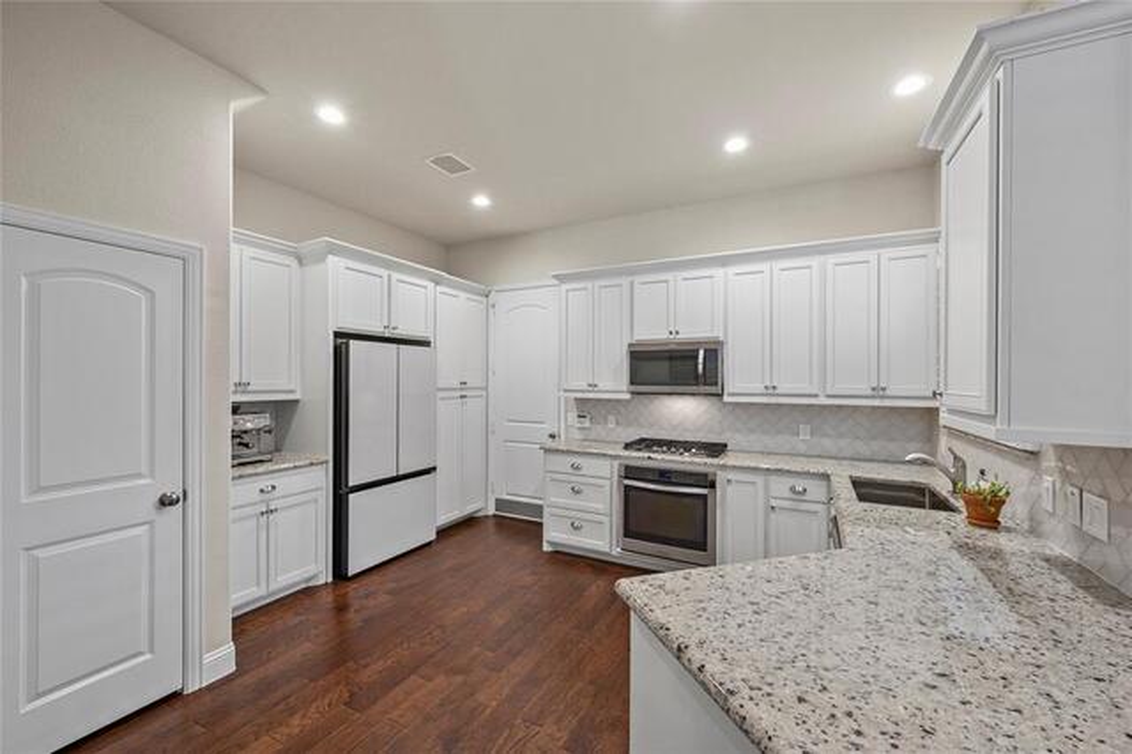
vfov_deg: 81.1
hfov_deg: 104.3
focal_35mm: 14
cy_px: 377
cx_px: 566
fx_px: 440
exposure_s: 1/8
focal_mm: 14
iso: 1250
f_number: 8
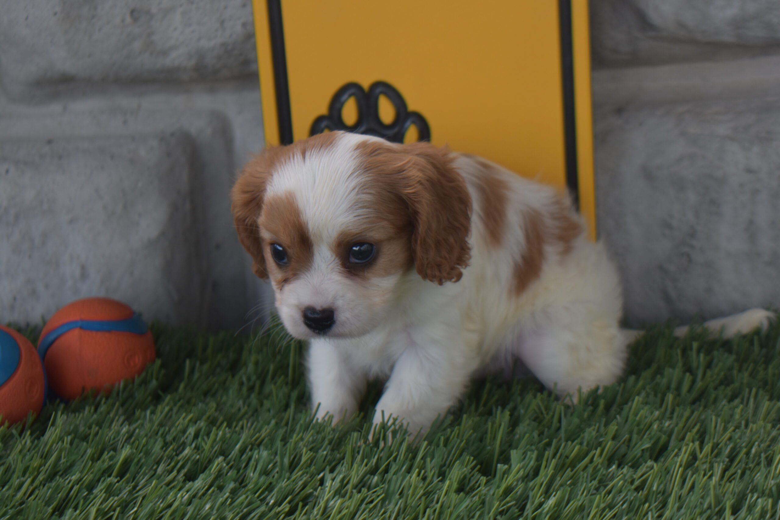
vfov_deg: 18.9
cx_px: 390
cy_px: 260
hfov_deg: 28.1
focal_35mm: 72
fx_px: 1560
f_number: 5.3
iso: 250
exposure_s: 1/125
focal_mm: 48
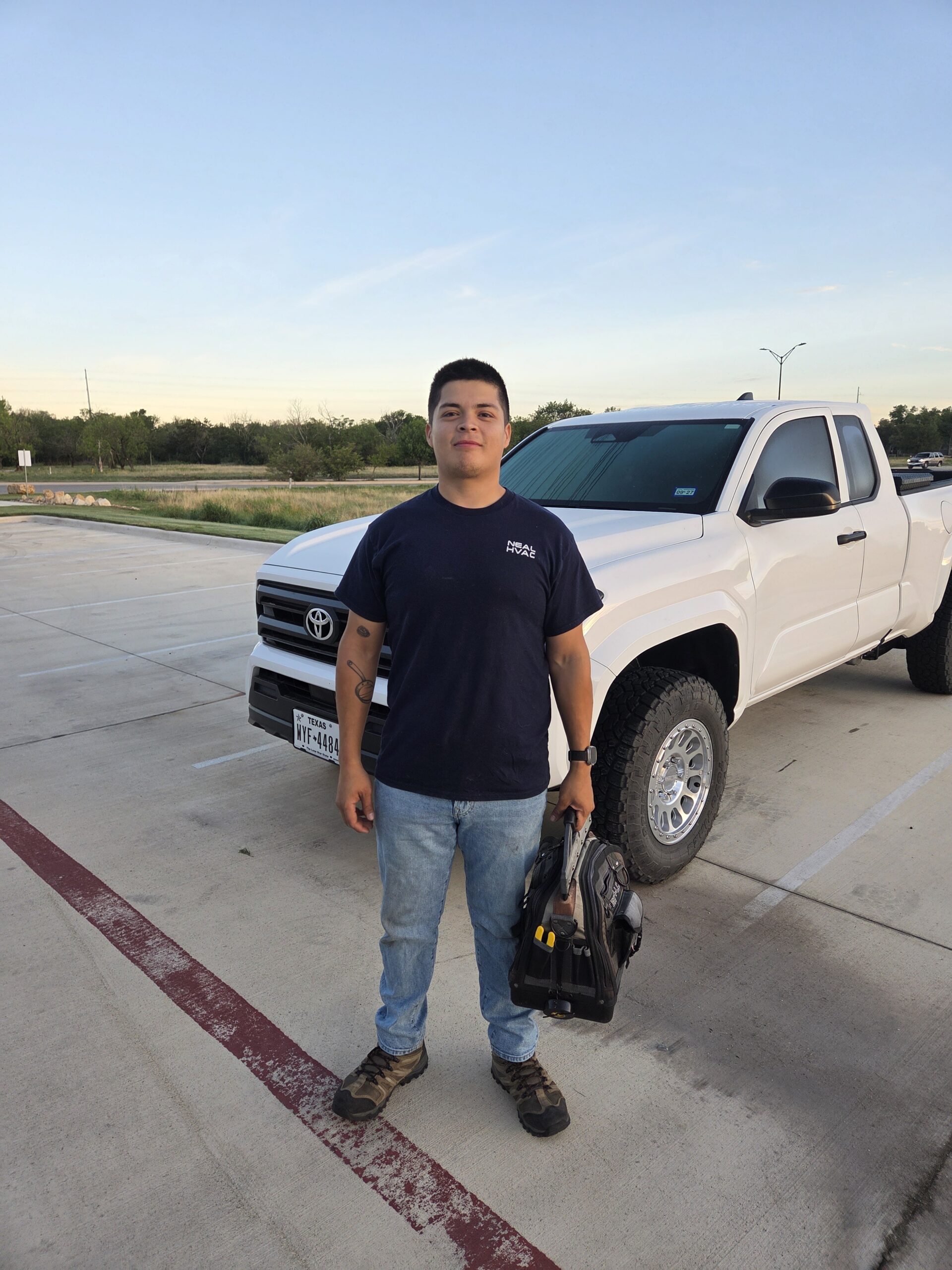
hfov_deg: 58.9
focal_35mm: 23
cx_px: 476
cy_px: 635
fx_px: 843
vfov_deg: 73.9
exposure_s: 1/180
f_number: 1.8
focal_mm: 5.4
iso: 32
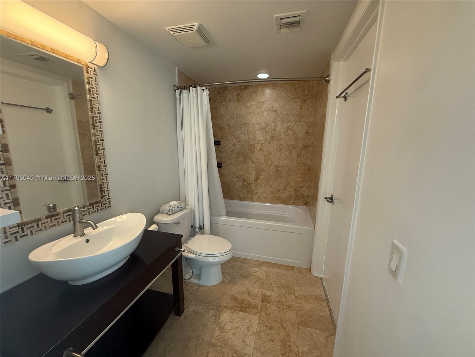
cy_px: 178
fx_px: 192
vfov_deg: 85.7
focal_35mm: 14
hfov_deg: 102.1
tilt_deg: -9.2
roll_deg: -0.7
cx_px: 238
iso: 320
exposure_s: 1/120
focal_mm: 2.22
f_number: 2.2
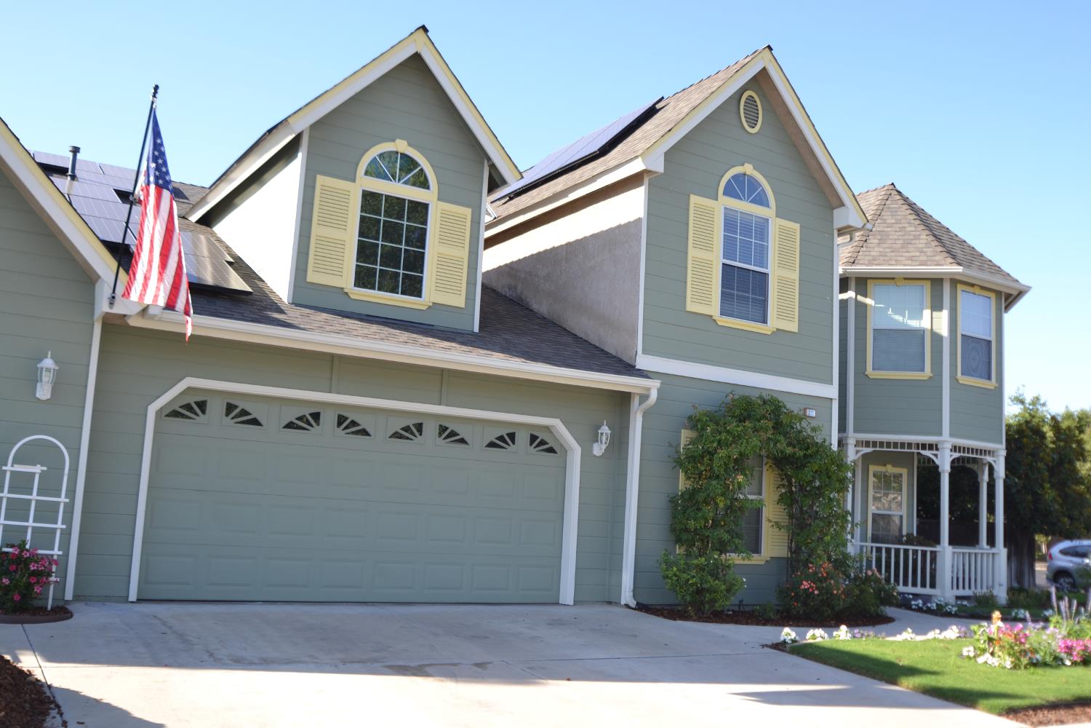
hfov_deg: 59.5
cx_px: 546
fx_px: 955
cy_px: 364
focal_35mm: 32
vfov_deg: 41.7
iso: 100
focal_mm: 21
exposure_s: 1/125
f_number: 5.6
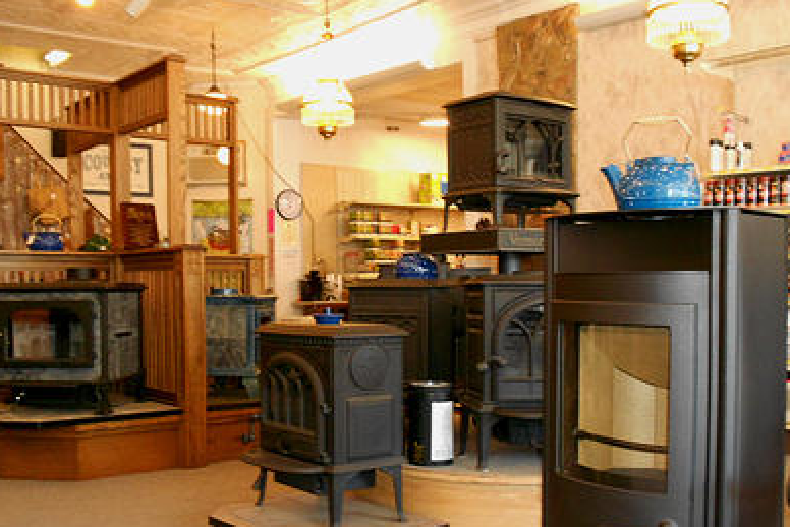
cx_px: 372
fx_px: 878
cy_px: 334
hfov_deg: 48.4
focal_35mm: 40
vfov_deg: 33.2
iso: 500
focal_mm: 5.8
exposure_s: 1/30
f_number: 3.6
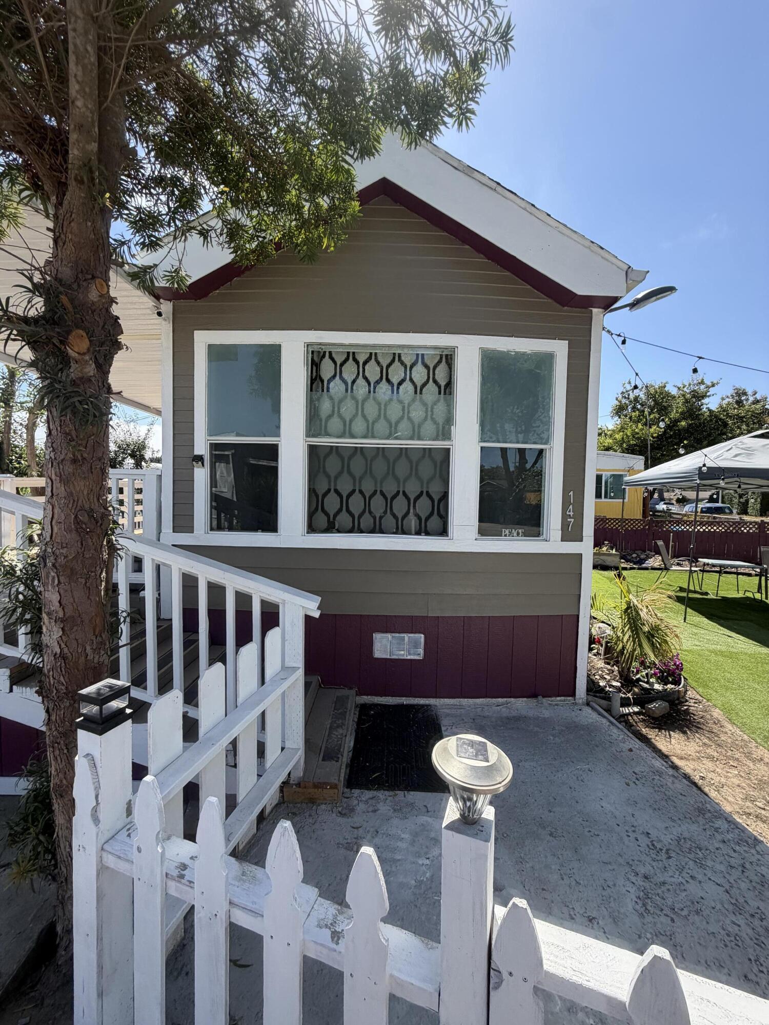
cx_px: 384
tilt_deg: -0.1
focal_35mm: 14
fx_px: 415
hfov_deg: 85.7
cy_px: 512
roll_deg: -1.0
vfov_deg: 102.1
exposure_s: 1/596
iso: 40
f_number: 2.2
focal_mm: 2.22
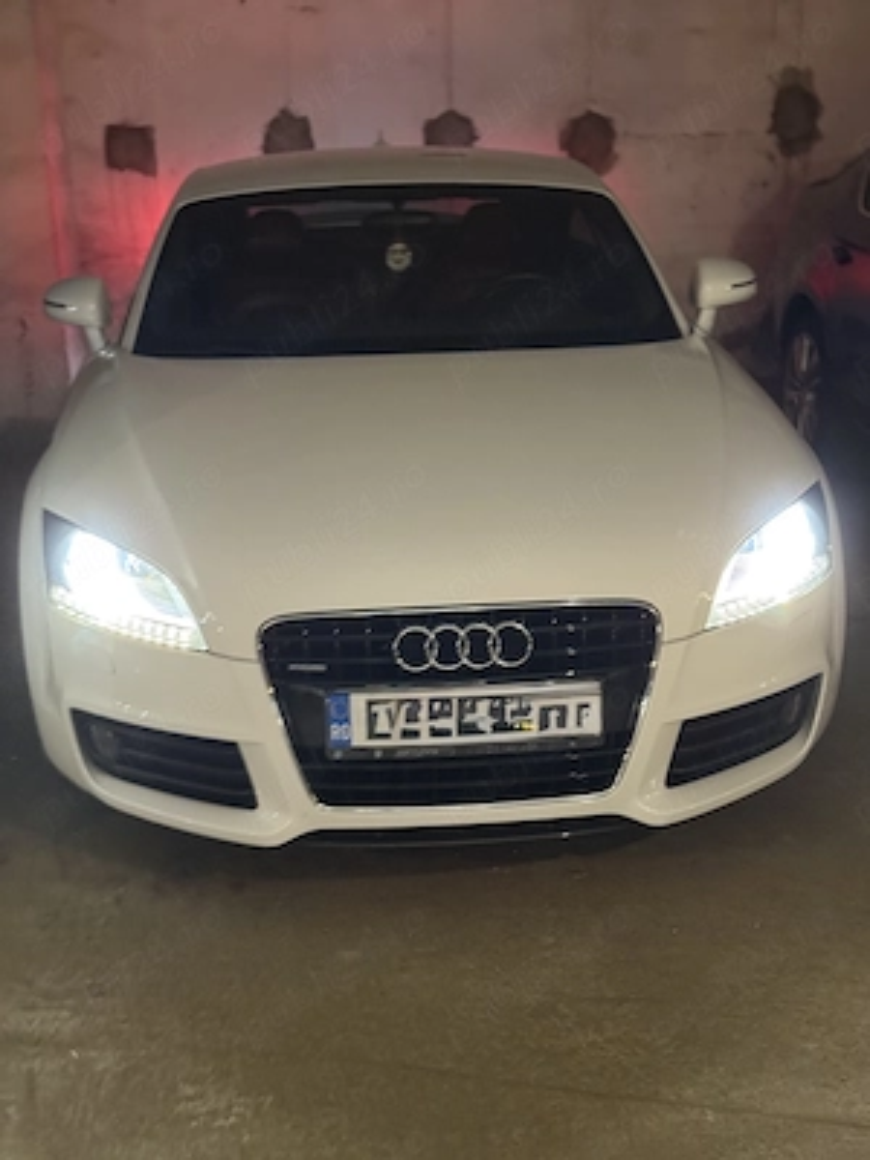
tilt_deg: -18.3
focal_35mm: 48
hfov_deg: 30.3
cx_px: 435
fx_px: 1609
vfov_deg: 39.7
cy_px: 580
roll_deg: +0.3
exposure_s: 1/25
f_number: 1.78
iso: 640
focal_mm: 6.76
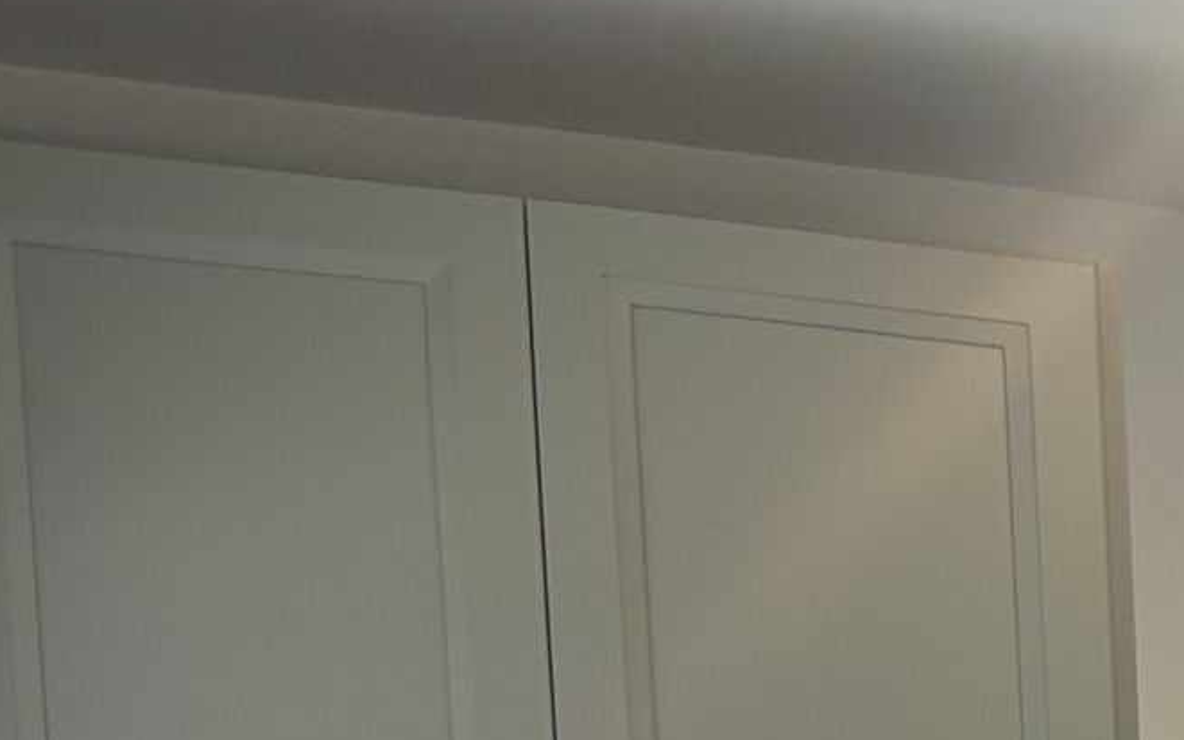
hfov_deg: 13.0
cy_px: 1811
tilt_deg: -8.7
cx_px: 2712
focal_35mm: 128
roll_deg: -0.7
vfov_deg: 9.1
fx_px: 4130
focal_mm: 5.96
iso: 50
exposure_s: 1/127
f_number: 1.6
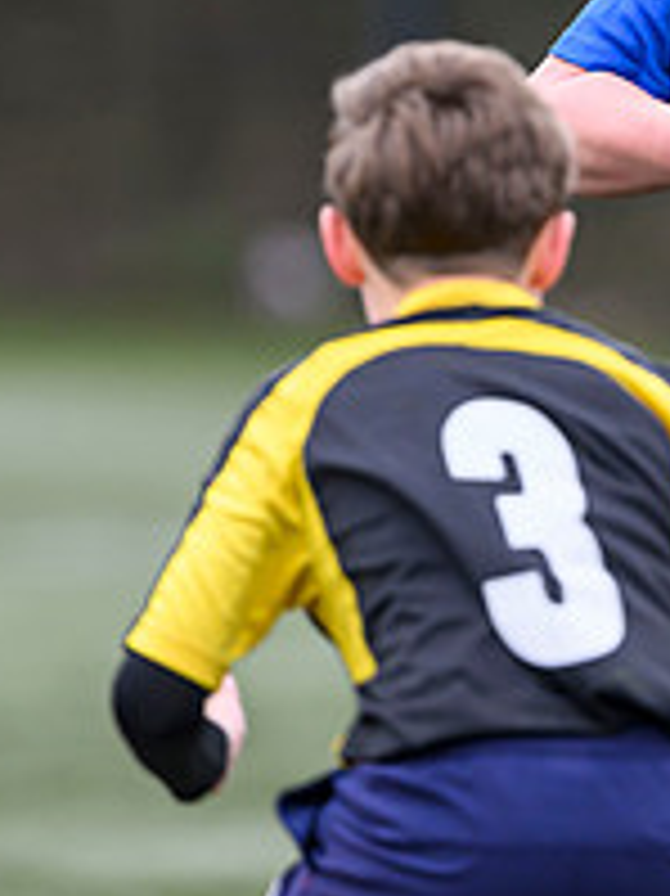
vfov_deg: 1.4
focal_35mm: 1419
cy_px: 275
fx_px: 36659
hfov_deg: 1.0
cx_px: 1032
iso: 500
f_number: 3.5
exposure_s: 1/1250
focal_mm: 400
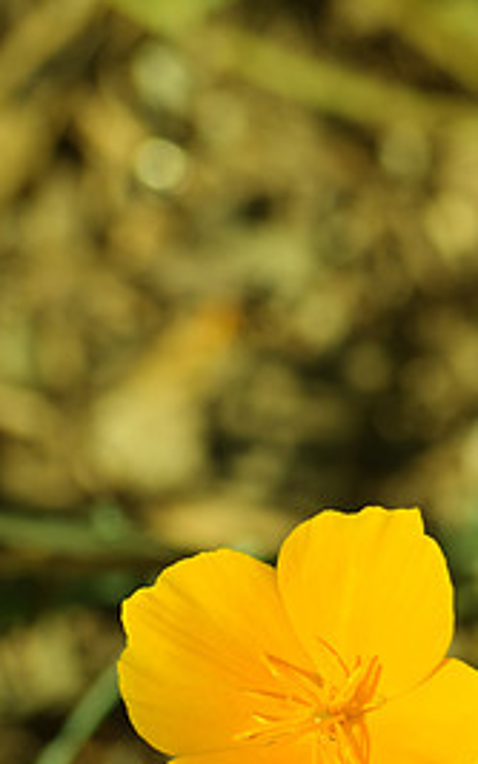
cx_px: 667
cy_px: 454
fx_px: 4250
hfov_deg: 6.4
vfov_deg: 10.3
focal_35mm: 204
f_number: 5.6
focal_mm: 60
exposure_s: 1/500
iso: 100
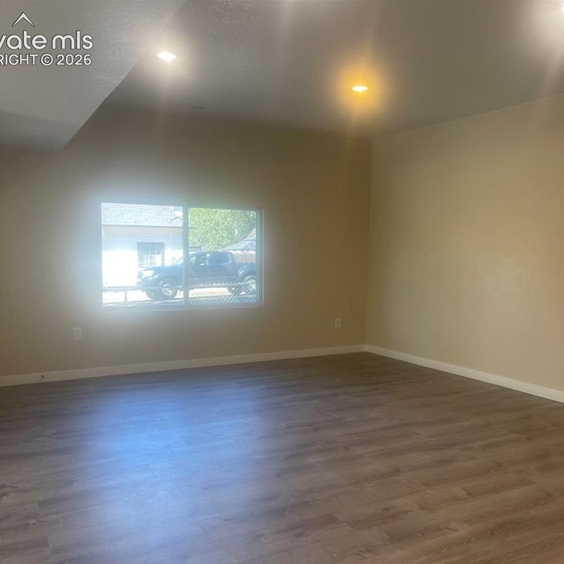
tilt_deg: -3.4
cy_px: 286
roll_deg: +0.1
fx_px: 553
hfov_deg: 53.8
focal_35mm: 30
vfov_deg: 54.0
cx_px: 330
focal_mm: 5.1
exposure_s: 1/120
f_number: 1.6
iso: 80
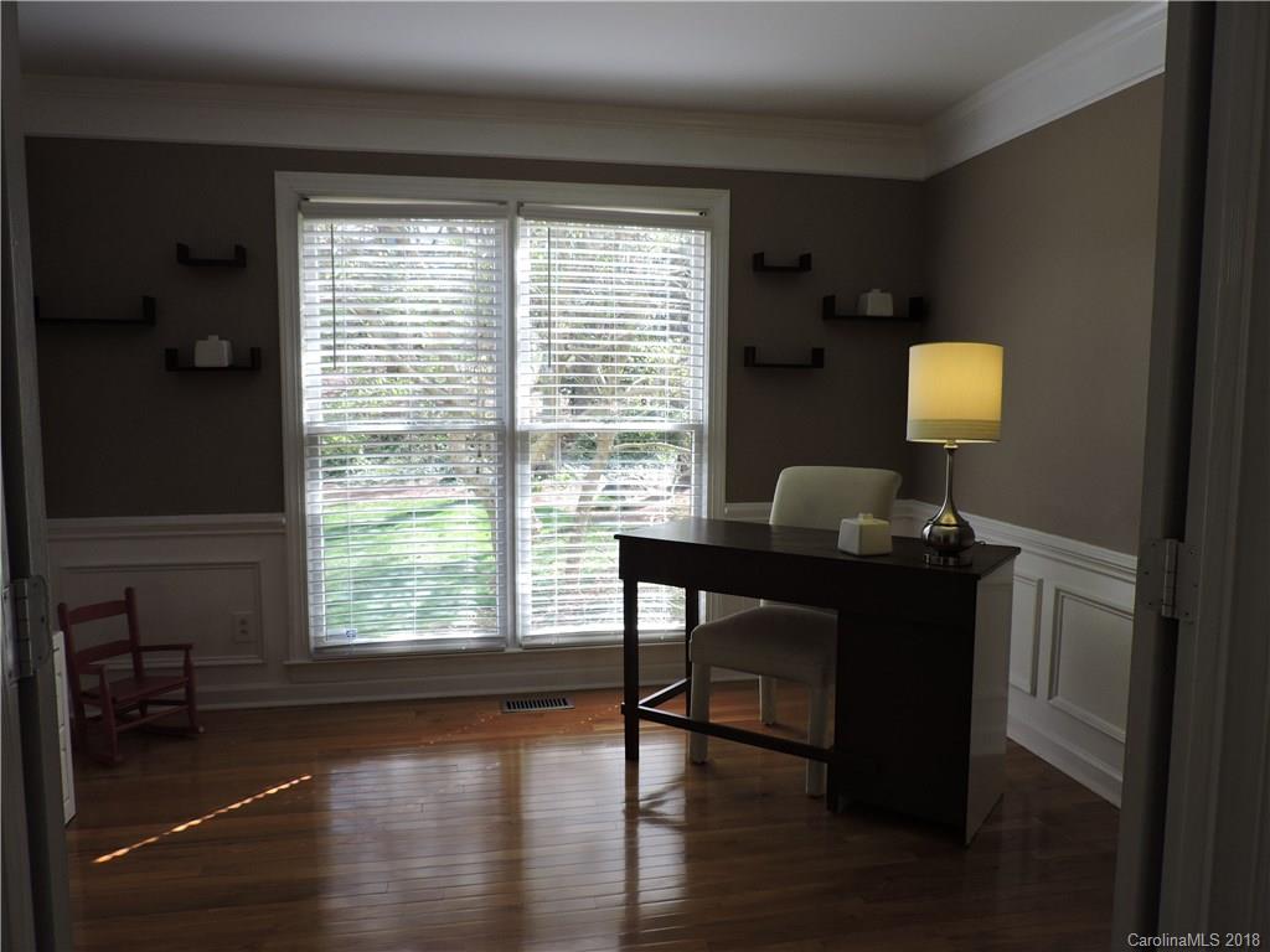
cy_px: 476
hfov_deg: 71.6
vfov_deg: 56.8
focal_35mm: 24
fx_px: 881
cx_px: 635
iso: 100
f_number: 3
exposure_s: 1/100
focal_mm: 4.3
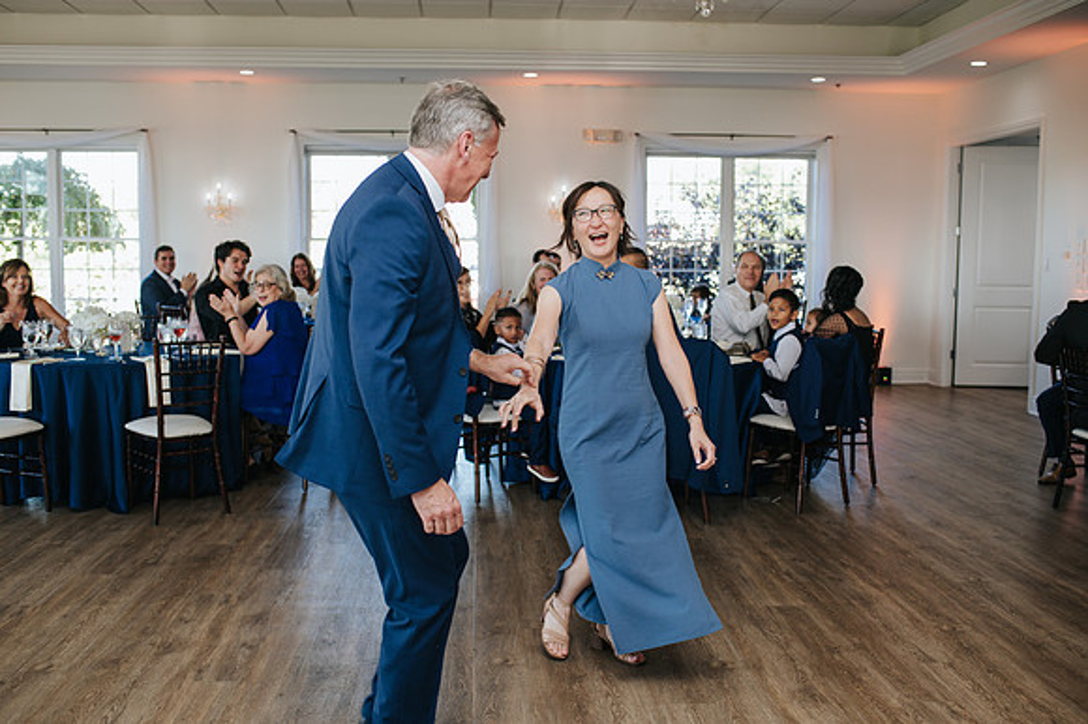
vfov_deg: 36.8
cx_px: 544
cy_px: 362
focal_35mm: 36
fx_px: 1087
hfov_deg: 53.2
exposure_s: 1/200
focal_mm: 35
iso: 720
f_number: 3.2
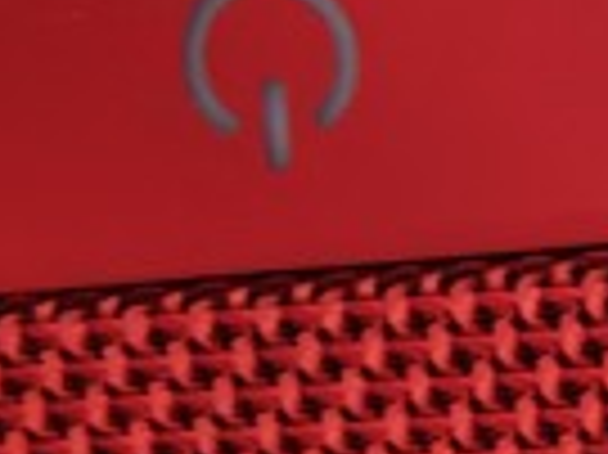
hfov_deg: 10.9
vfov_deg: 10.5
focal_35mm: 133
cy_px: -339
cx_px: 1720
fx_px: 2334
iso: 1600
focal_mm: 2.13
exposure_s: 1/24.9
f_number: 2.2
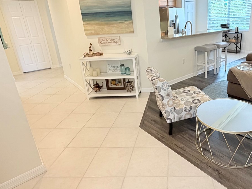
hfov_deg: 67.4
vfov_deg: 54.5
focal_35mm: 25
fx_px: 182
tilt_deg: -17.0
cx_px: 169
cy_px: 77
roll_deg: +3.4
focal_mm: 2.22
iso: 320
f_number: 2.2
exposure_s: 1/120
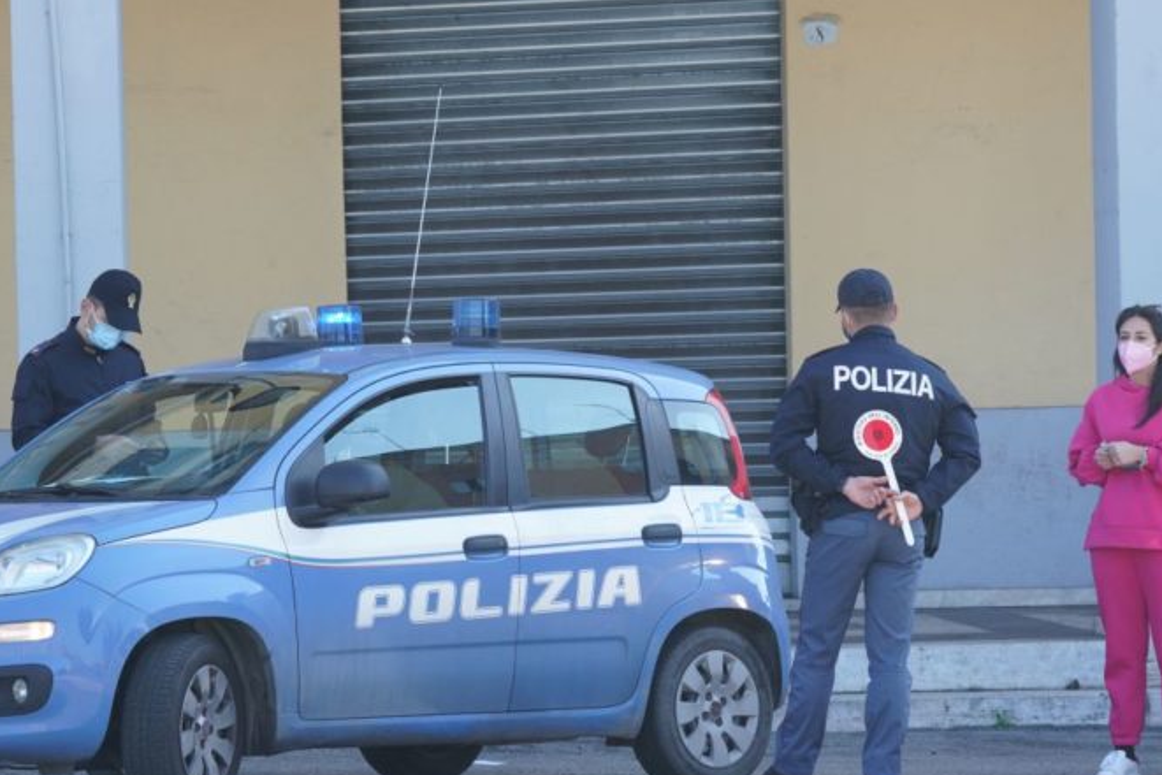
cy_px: 436
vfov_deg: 10.6
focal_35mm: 129
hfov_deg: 15.9
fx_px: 4164
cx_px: 629
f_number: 9
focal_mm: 111
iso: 1000
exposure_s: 1/320
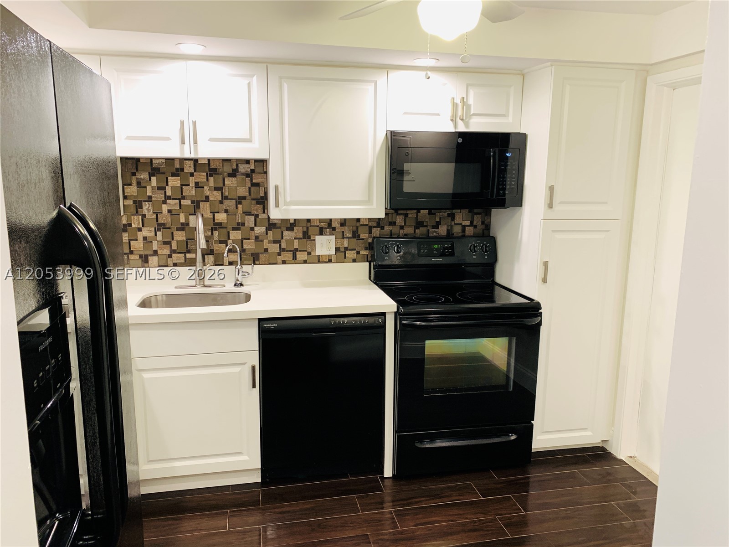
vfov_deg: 53.1
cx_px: 364
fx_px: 548
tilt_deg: -11.0
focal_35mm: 26
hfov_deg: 67.3
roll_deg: -0.8
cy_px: 274
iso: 80
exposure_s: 1/60
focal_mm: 4.25
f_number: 1.8
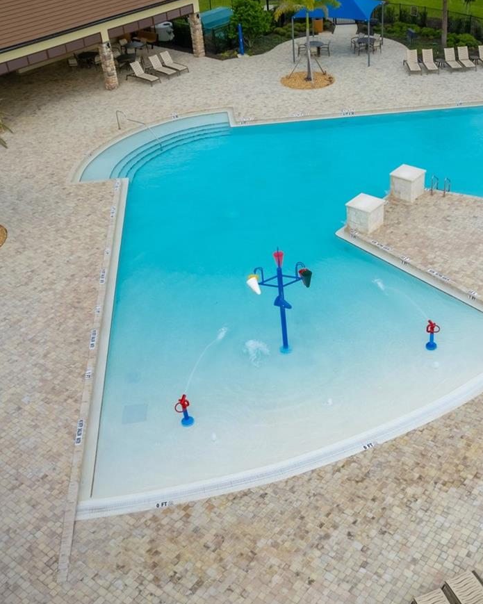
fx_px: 679
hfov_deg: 38.3
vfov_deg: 47.9
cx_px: 355
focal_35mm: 38
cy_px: 298
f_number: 2.8
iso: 110
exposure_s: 1/80
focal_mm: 8.38
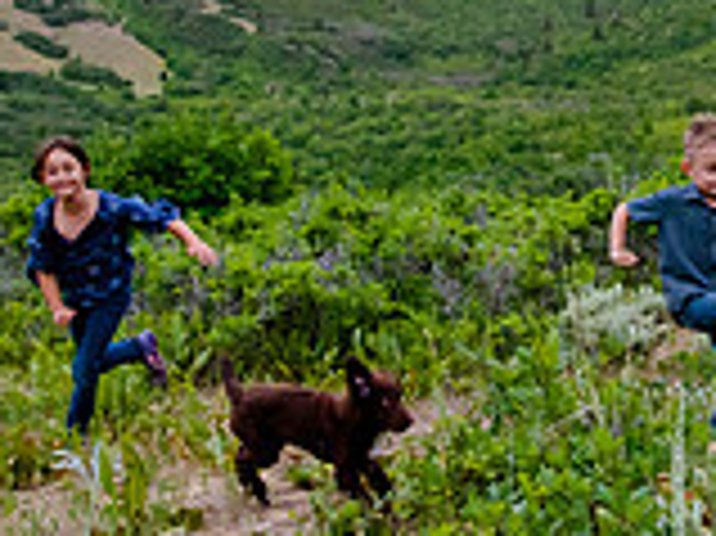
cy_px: 178
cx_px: 543
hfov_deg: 21.6
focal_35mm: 90
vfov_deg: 16.4
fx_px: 1860
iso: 2500
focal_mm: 24
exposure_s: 1/250
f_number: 4
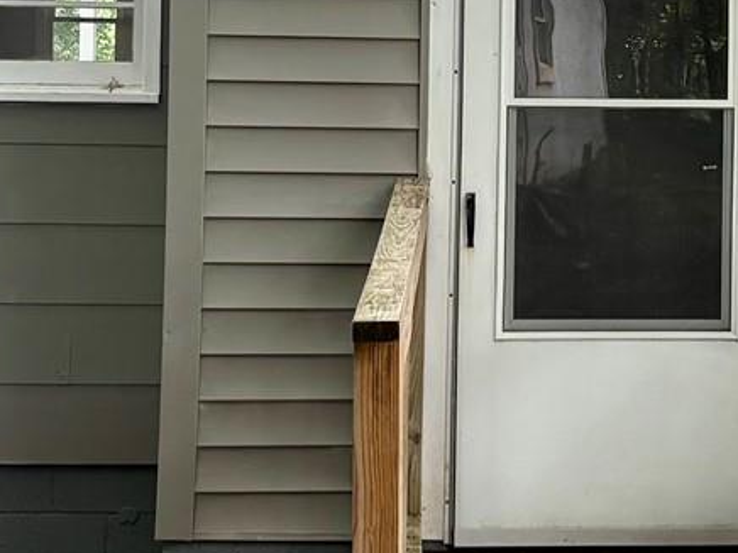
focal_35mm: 122
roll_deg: -1.3
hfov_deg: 15.9
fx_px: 2601
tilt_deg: +0.9
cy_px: 49
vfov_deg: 12.1
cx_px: 718
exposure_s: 1/256
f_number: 1.6
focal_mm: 5.96
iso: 64
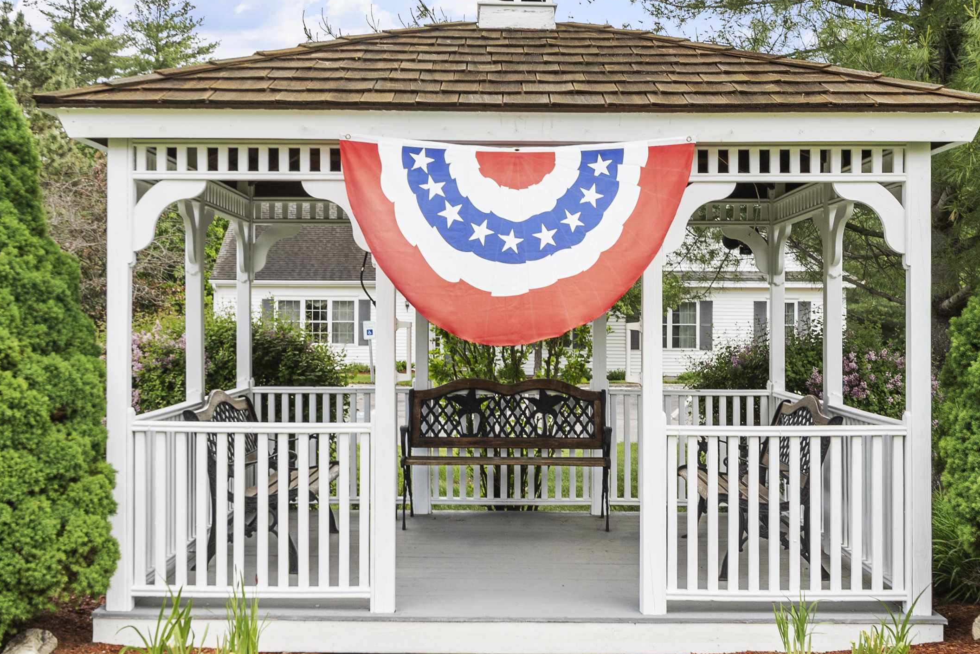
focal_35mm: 48
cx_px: 523
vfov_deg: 28.0
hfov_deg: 41.1
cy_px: 264
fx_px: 1307
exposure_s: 1/125
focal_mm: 22
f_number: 8
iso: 320
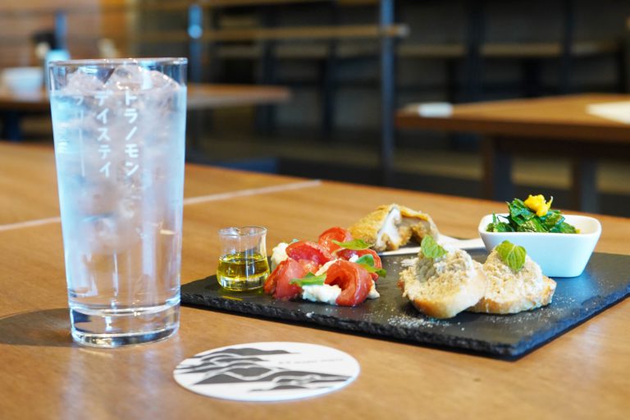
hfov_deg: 50.7
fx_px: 665
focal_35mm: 38
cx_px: 315
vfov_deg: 35.1
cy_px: 210
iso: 2500
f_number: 4
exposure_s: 1/160
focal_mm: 38
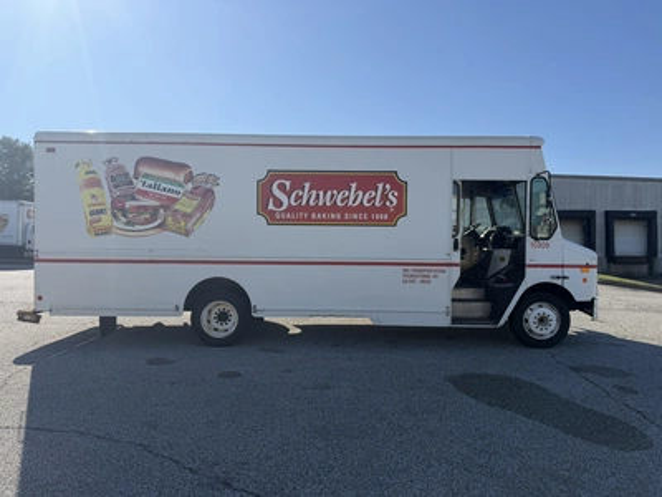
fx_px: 459
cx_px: 331
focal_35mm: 24
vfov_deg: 56.8
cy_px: 248
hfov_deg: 71.6
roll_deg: -0.9
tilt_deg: +1.5
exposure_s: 1/5714
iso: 80
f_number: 1.78
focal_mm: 6.76
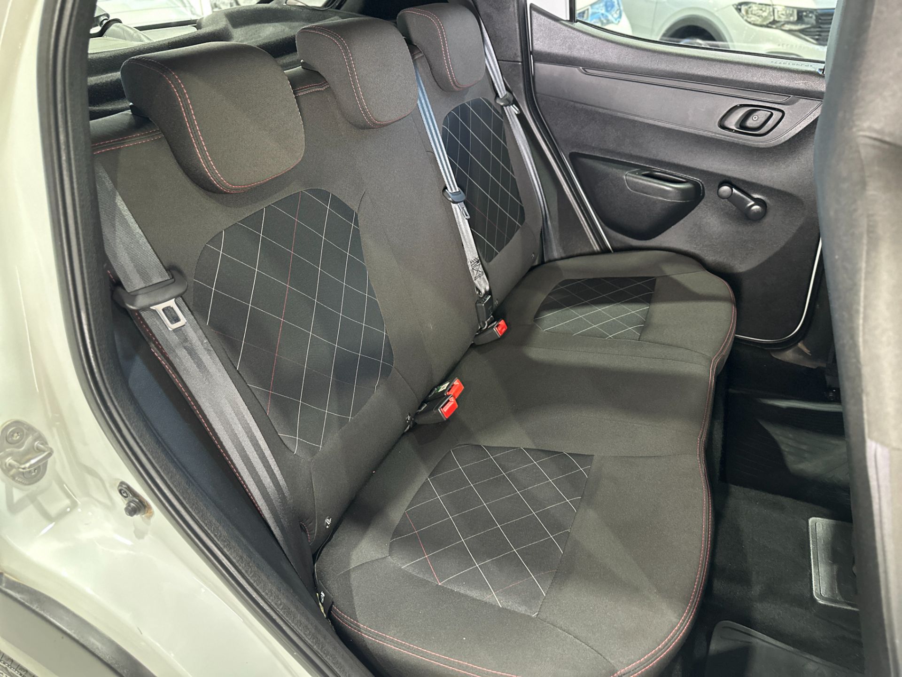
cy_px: 338
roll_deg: +0.1
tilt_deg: -31.9
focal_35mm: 24
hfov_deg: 71.6
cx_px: 451
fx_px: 625
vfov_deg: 56.8
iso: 1000
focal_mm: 6.86
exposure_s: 1/40
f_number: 1.78
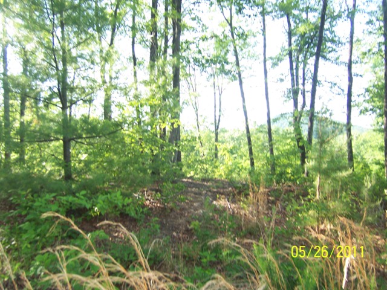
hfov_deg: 73.9
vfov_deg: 58.9
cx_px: 194
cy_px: 145
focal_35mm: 23
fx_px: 257
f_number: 2.8
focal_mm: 3.8
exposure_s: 1/60
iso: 64
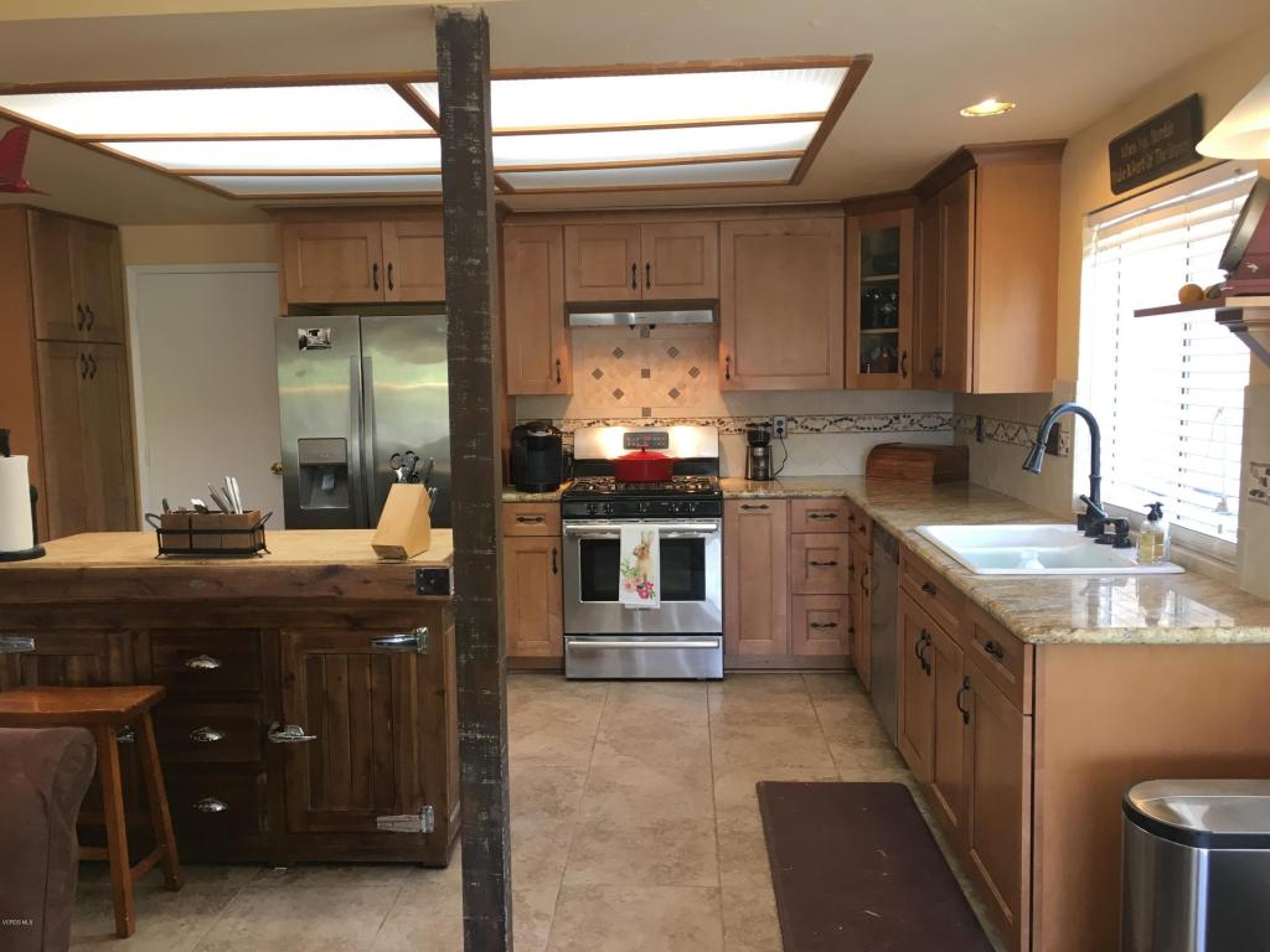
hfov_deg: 61.7
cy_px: 476
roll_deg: +1.5
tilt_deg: -6.1
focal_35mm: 29
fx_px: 1064
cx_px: 635
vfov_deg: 48.2
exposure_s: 1/30
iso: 50
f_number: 2.2
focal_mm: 4.15
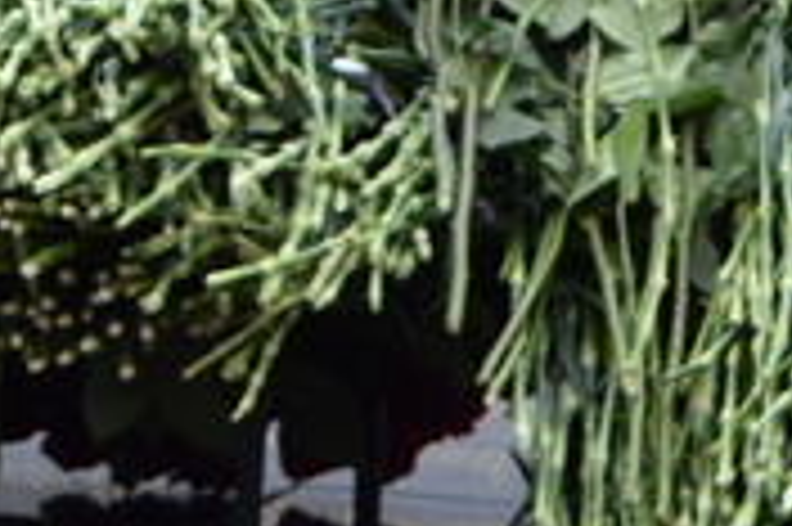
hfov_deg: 5.4
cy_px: -537
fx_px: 8226
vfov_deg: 3.6
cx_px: -873
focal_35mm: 374
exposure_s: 1/250
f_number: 8
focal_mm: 55
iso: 360
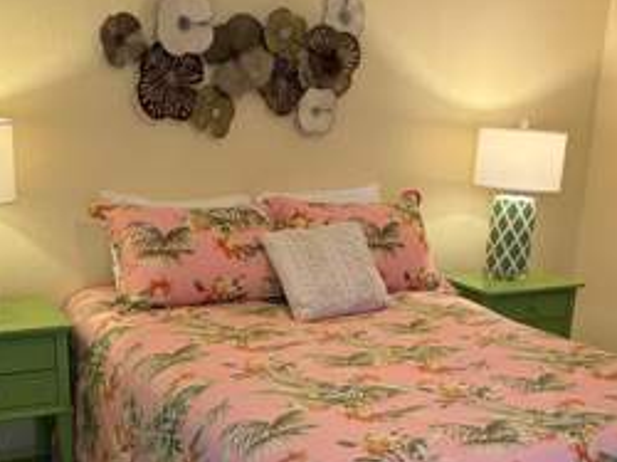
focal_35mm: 50
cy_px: 395
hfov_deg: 38.2
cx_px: 348
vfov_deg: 28.2
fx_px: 890
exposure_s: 1/60
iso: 160
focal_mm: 5.96
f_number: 1.6
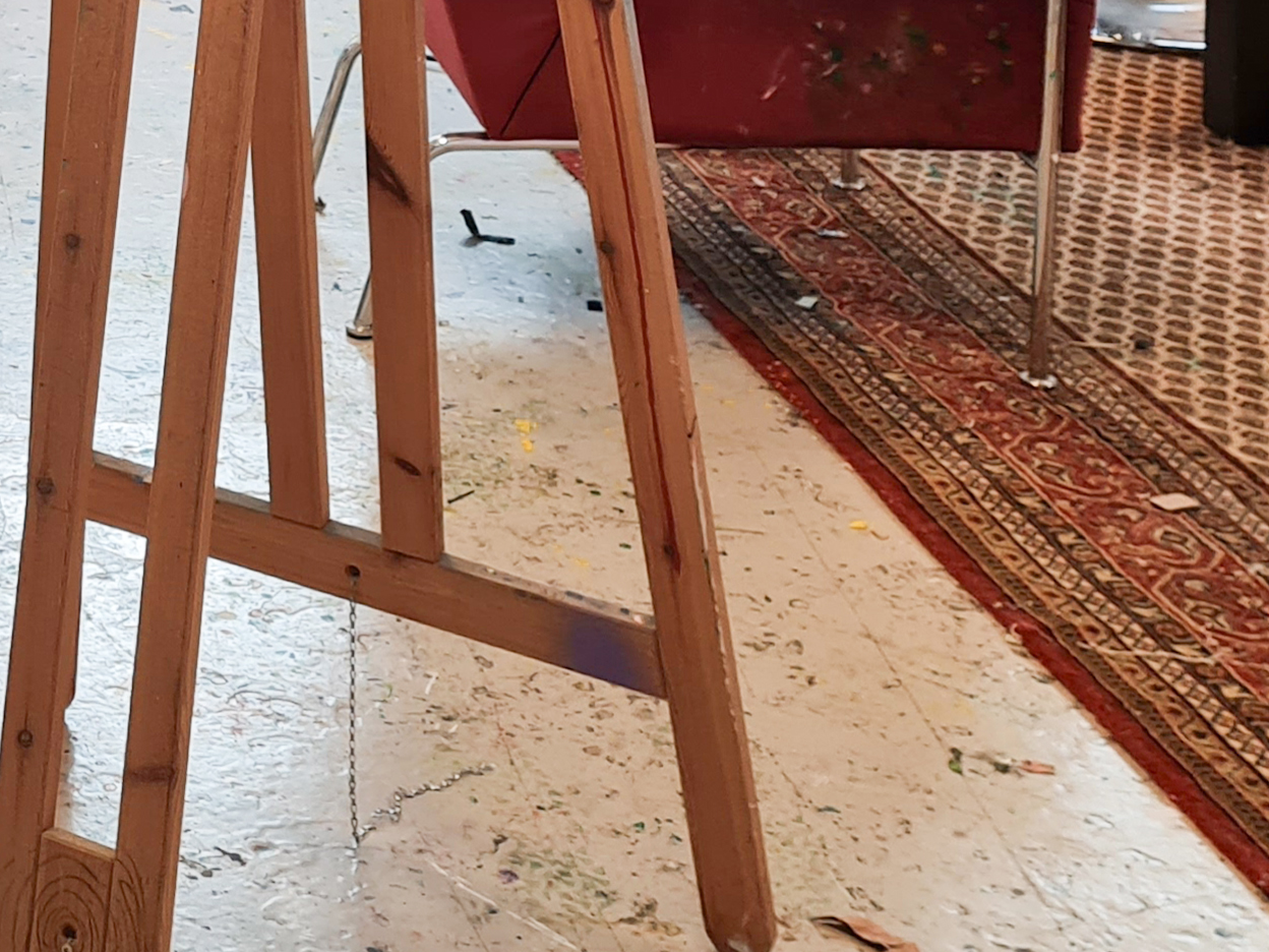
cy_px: -224
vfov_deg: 16.7
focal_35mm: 84
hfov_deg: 21.2
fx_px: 3079
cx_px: -375
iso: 80
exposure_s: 1/100
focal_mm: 5.4
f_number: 1.8
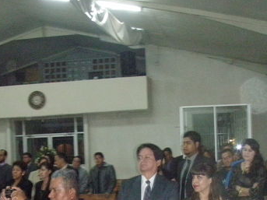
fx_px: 547
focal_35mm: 71
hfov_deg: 27.3
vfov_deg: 20.3
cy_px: 177
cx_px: 105
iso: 800
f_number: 3.5
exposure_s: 1/30
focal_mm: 6.7
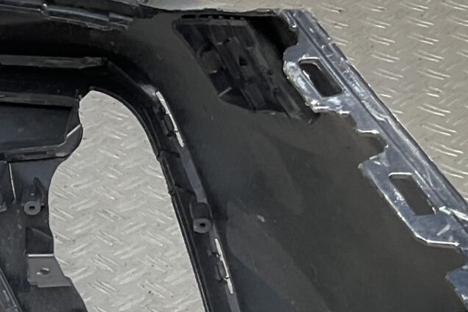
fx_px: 1572
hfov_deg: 15.4
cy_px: 358
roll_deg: +9.0
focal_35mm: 121
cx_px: -269
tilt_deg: -32.0
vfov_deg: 11.1
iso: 16
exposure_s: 1/166
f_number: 1.8
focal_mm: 3
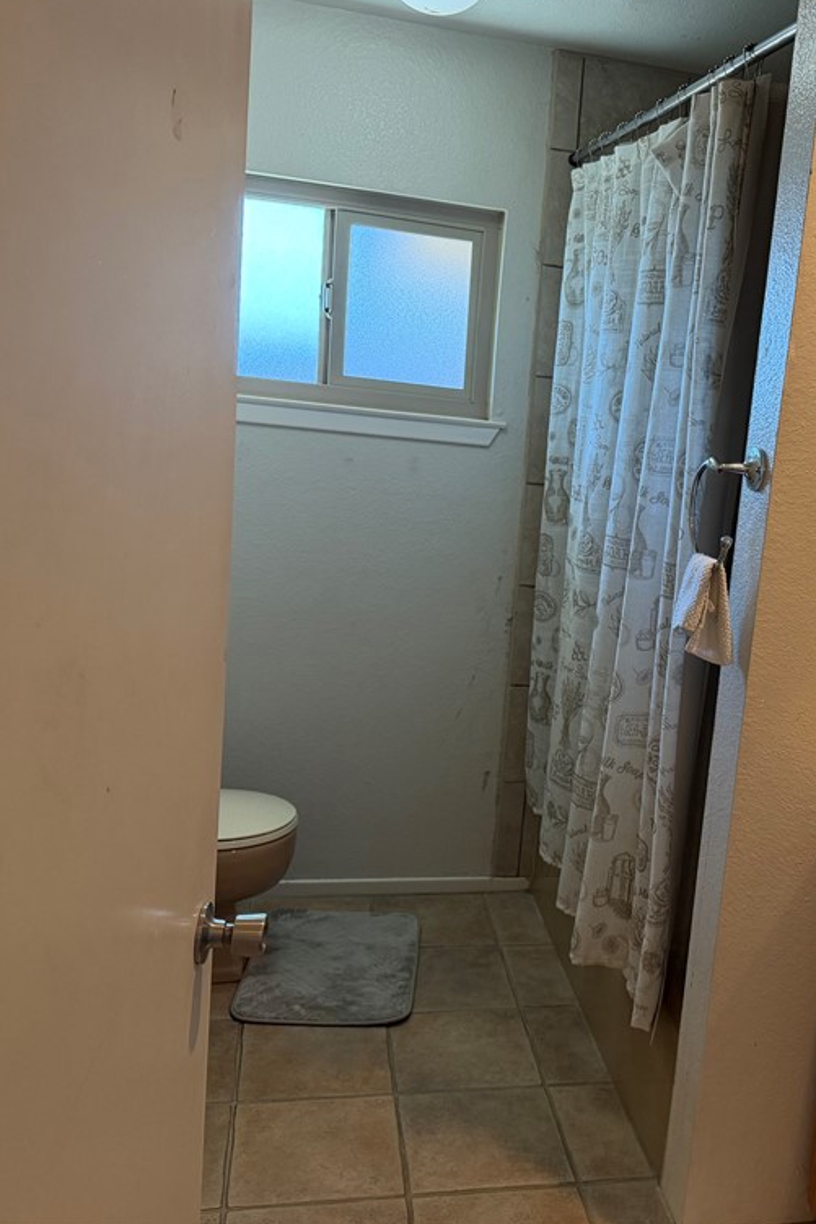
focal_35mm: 34
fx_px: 1156
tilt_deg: -10.1
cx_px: 622
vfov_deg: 55.8
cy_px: 604
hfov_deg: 37.8
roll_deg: -5.9
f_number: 1.78
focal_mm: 6.76
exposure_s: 1/120
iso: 250
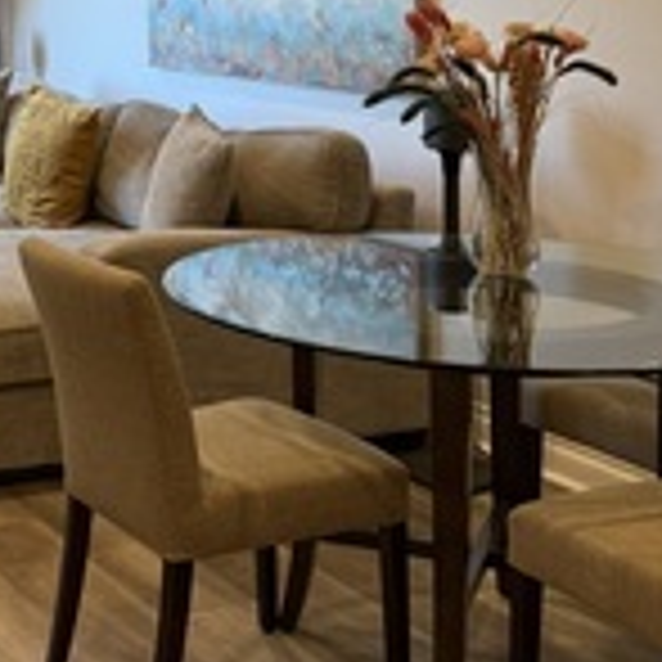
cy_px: 32
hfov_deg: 22.3
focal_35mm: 72
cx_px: -115
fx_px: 1558
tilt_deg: -3.5
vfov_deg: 23.2
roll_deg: +1.3
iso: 160
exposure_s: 1/120
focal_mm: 6.76
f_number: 1.78
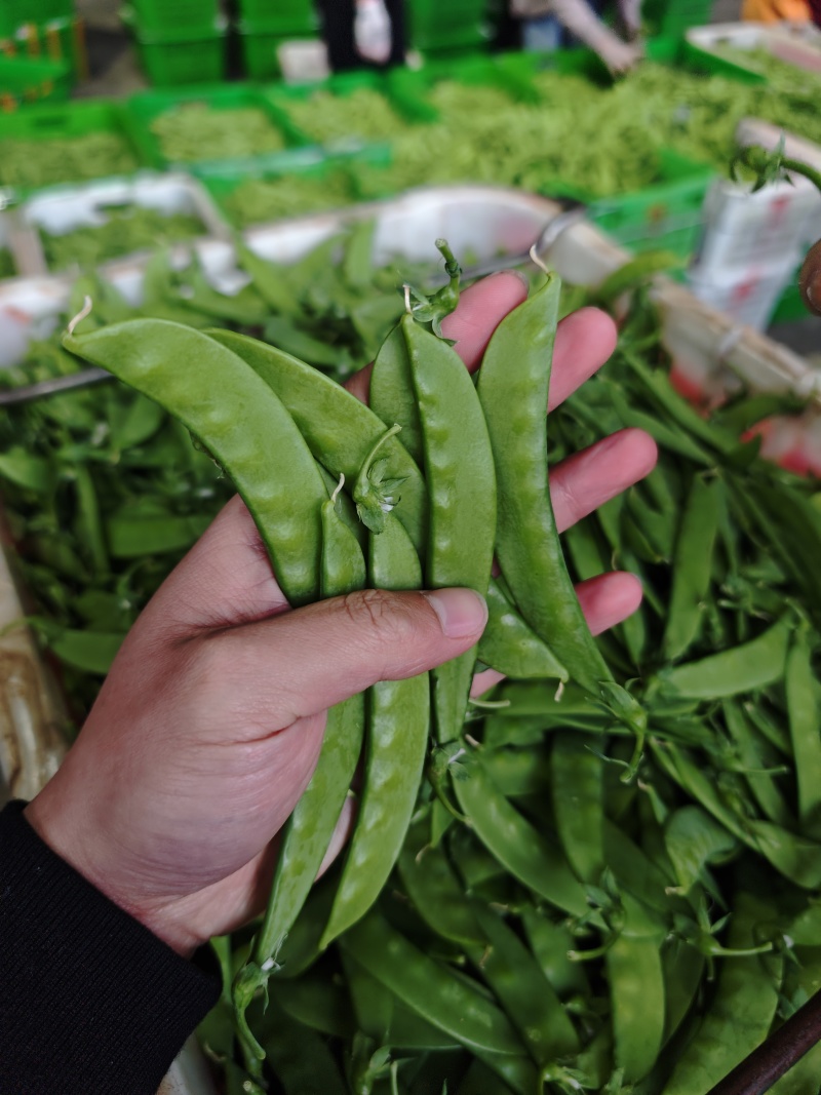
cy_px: 548
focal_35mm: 23
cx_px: 410
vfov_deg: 73.9
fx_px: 727
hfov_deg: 58.9
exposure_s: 1/51.5
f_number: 1.44
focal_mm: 6.68
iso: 800
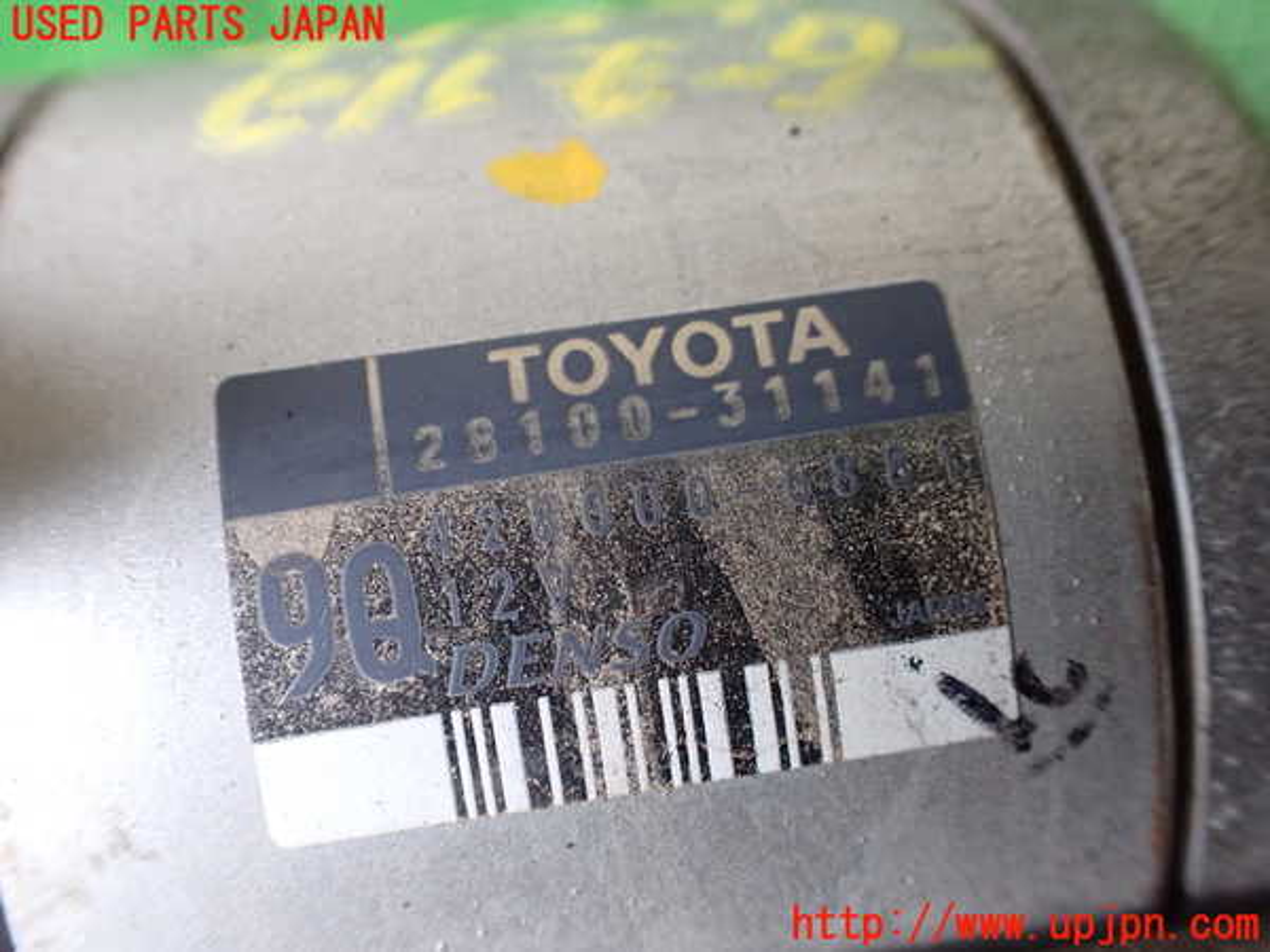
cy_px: 476
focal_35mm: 30
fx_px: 1101
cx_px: 635
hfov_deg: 60.0
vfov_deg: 46.8
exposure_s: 1/100
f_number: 2.3
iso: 800
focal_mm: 5.4
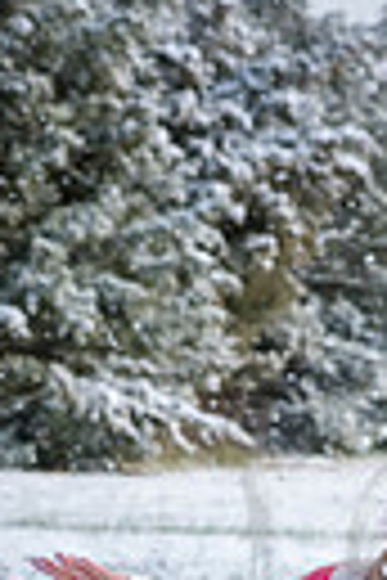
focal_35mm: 367
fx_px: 5917
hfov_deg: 3.7
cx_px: 468
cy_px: 953
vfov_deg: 5.5
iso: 640
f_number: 9
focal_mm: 105
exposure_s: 1/800
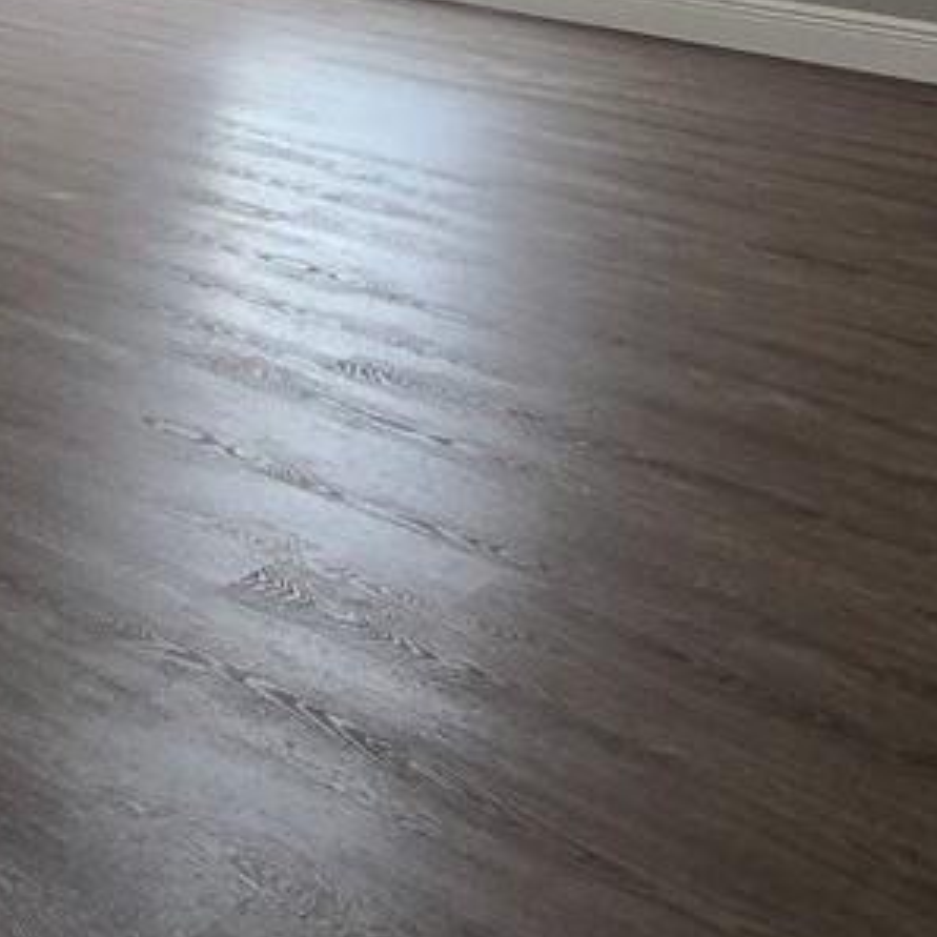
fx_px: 1899
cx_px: 366
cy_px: -423
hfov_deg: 27.6
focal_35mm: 62
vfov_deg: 23.1
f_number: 2.2
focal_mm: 2.2
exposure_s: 1/60
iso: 160
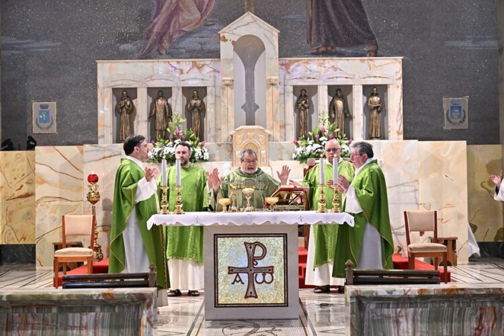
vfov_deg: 19.5
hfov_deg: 28.8
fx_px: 980
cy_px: 168
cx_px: 252
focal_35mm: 70
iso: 2000
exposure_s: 1/50
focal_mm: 70
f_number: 5
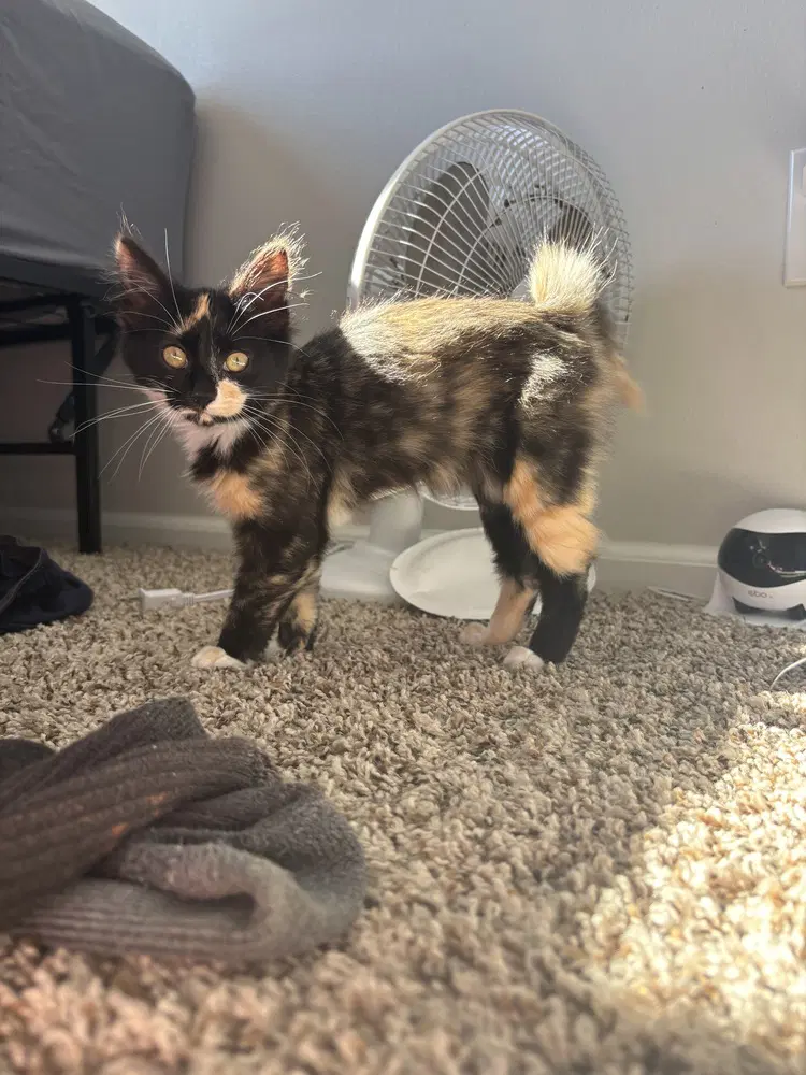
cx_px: 403
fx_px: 807
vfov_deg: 67.3
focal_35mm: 26
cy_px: 538
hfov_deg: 53.1
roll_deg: -1.4
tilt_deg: -4.6
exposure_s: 1/121
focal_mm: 5.96
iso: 100
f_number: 1.6
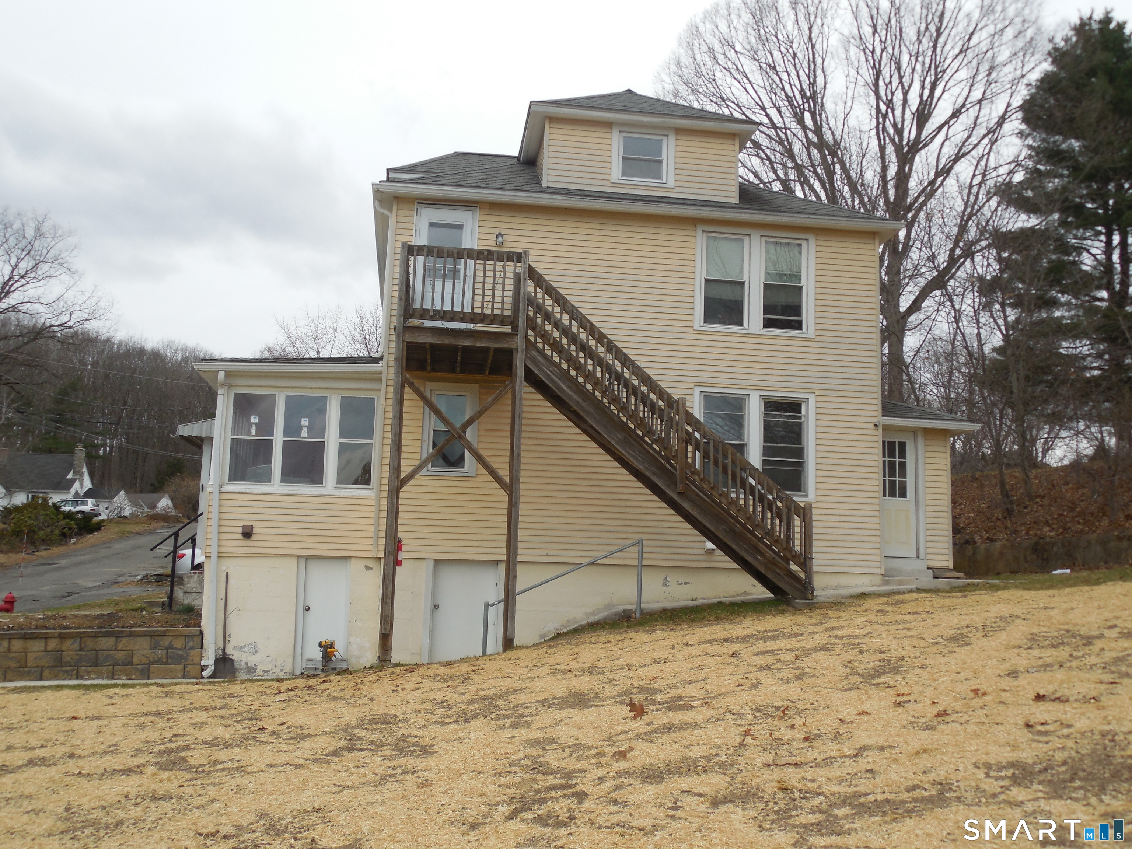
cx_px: 566
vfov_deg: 40.7
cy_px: 424
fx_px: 1145
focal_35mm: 35
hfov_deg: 52.6
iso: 125
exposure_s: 1/640
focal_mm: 6.3
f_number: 3.7
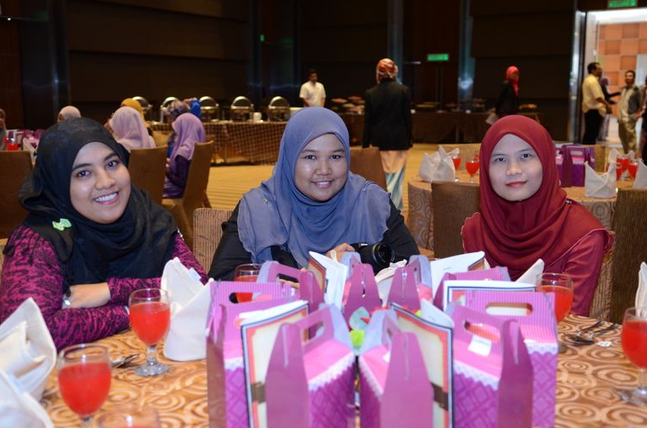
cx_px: 317
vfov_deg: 32.5
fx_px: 735
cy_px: 206
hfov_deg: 47.5
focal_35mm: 41
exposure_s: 1/60
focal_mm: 26
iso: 1250
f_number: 2.8
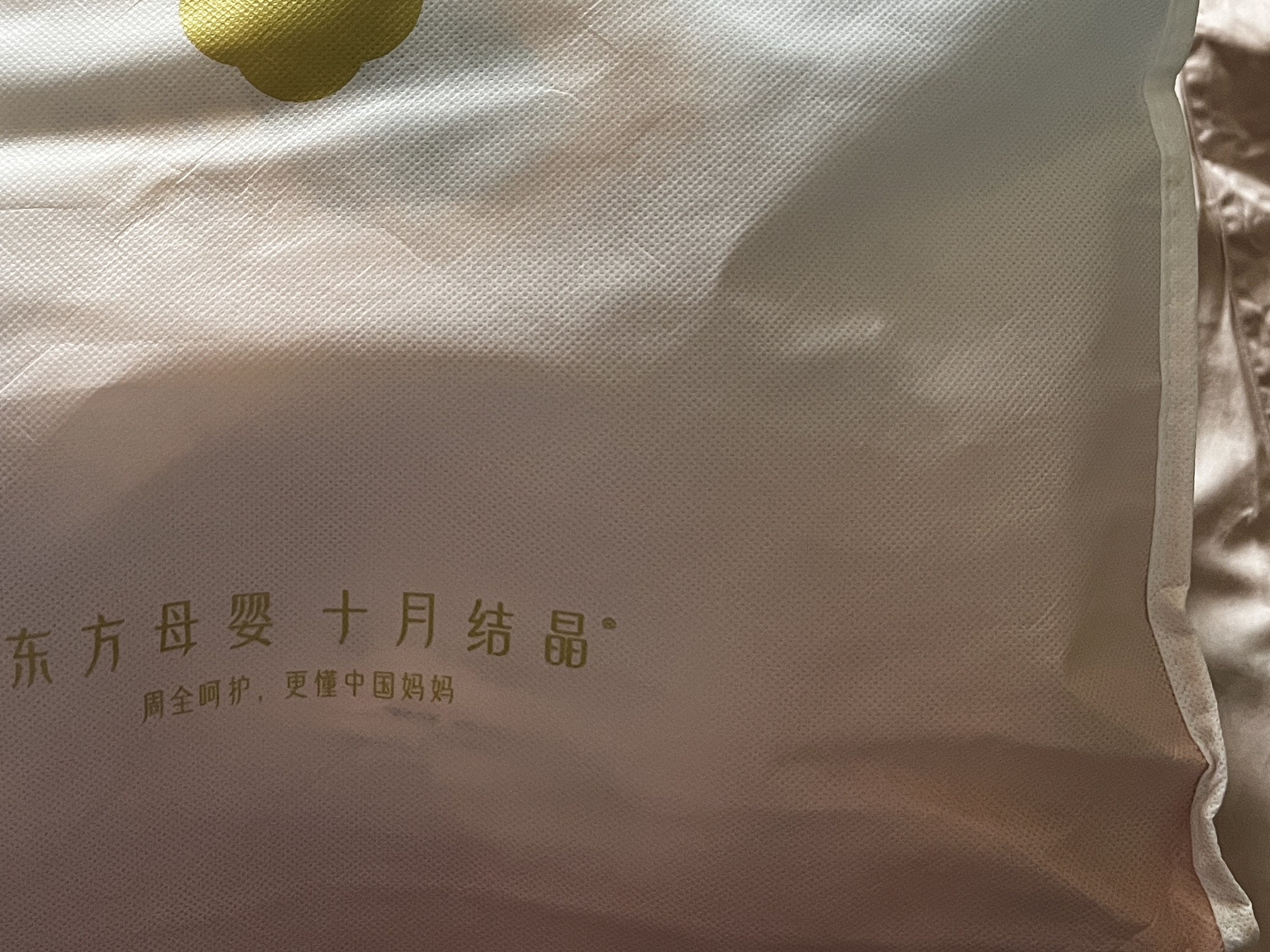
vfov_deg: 28.5
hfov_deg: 37.1
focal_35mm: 50
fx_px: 1834
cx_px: 283
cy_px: 194
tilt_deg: -75.3
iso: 160
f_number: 1.6
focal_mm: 5.1
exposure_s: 1/60
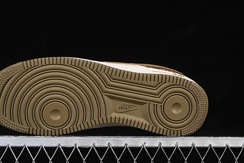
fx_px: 630
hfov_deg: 21.9
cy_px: 73
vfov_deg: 14.7
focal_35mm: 93
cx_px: 96
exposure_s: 1/80
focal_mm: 50
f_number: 7.1
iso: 160
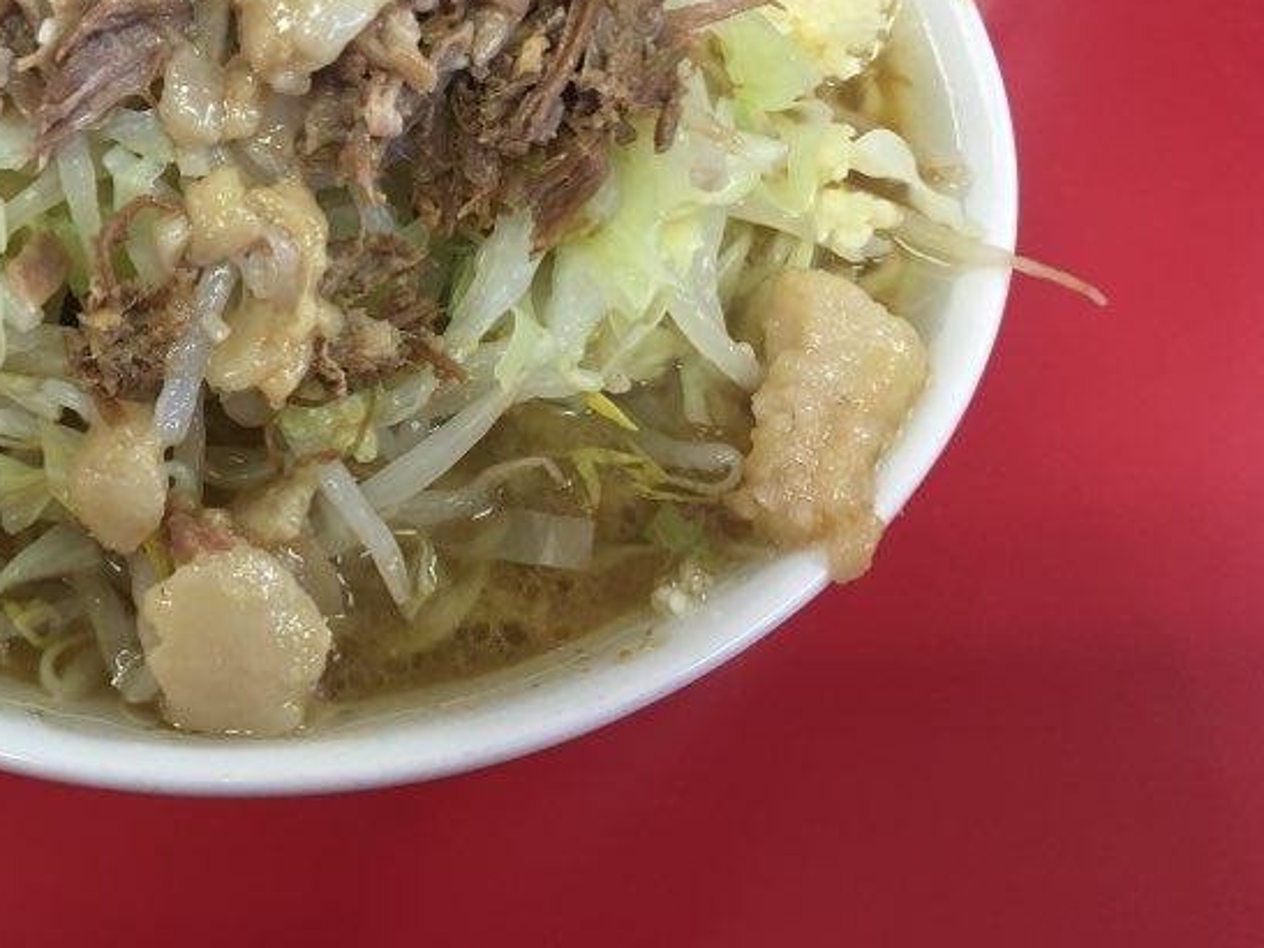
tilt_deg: -49.2
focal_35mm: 53
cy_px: 113
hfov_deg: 34.6
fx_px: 1935
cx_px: 183
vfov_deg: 26.7
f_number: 2.2
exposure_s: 1/33
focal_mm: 4.15
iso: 100
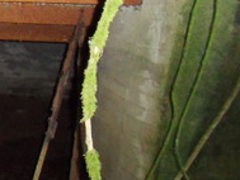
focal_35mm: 61
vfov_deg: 23.9
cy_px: 128
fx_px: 423
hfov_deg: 27.9
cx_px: -46
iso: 640
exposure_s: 1/30
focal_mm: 4.3
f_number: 3.3
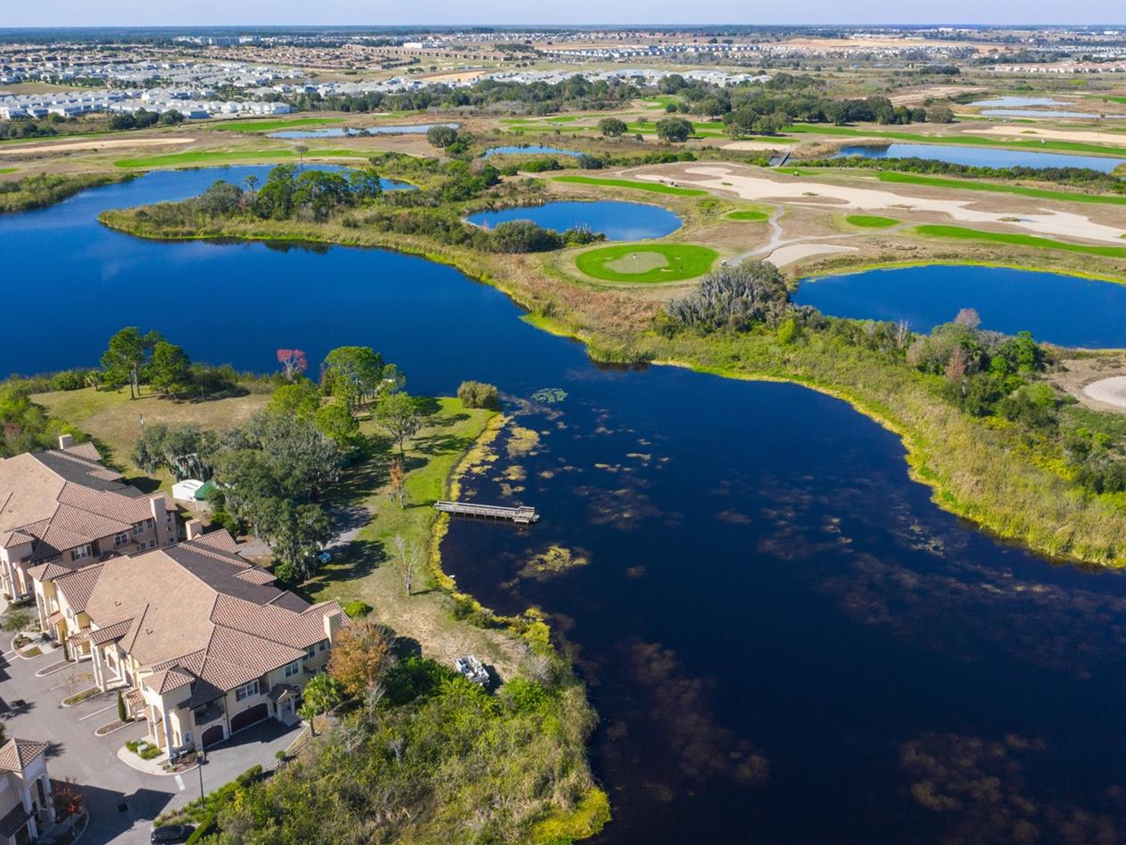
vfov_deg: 41.8
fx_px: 1106
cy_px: 387
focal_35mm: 34
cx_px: 570
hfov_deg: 53.9
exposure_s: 1/640
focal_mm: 10.26
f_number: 8
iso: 400
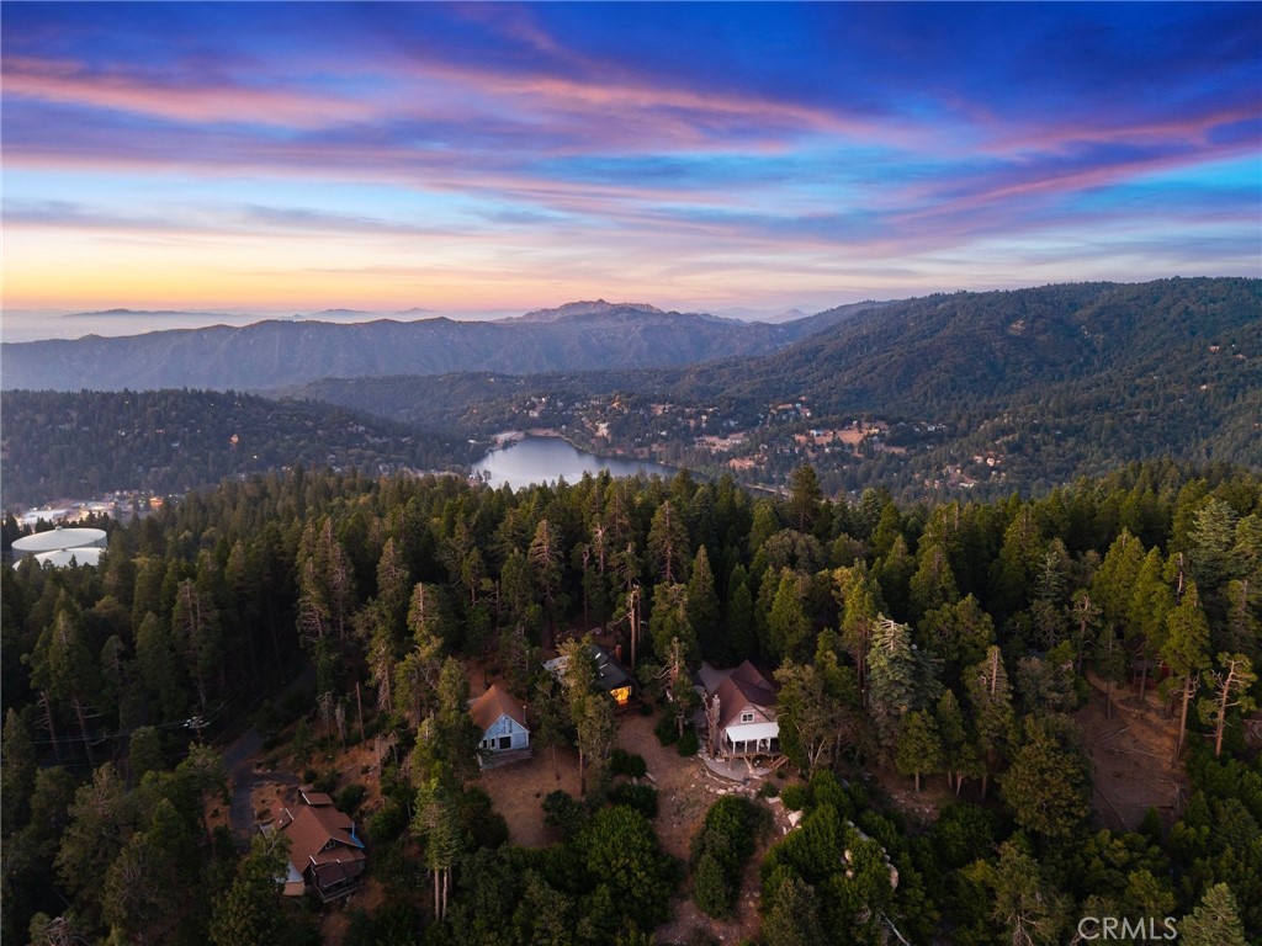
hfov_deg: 71.6
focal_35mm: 24
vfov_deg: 56.8
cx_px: 631
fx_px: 875
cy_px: 473
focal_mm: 8.67
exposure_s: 1/20
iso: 190
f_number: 1.8
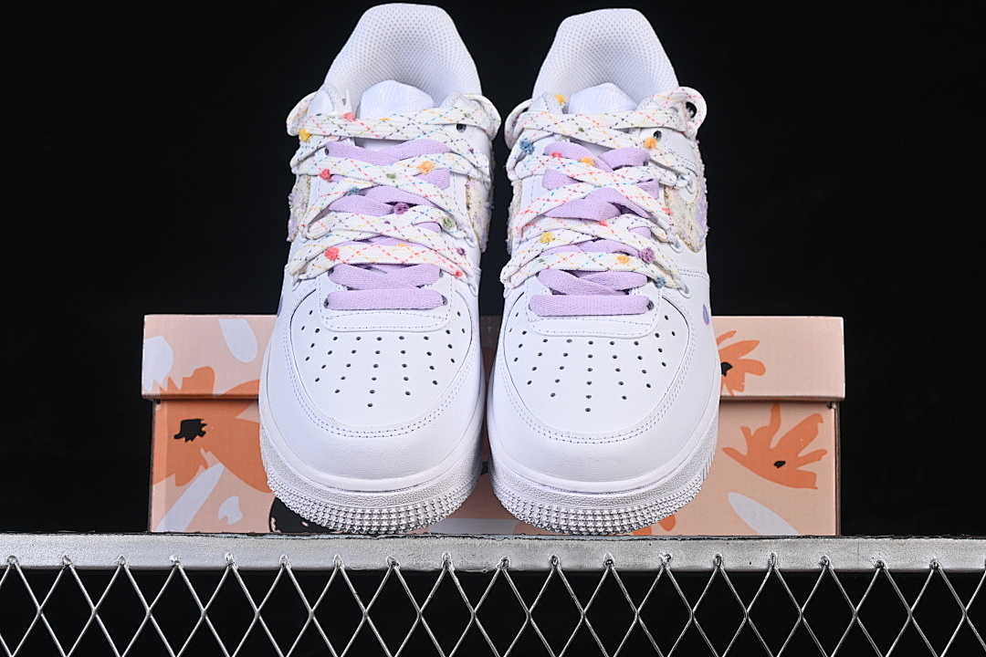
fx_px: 2054
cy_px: 328
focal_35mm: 75
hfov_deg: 27.0
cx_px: 493
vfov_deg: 18.2
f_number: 8
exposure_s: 1/80
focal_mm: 50
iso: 160
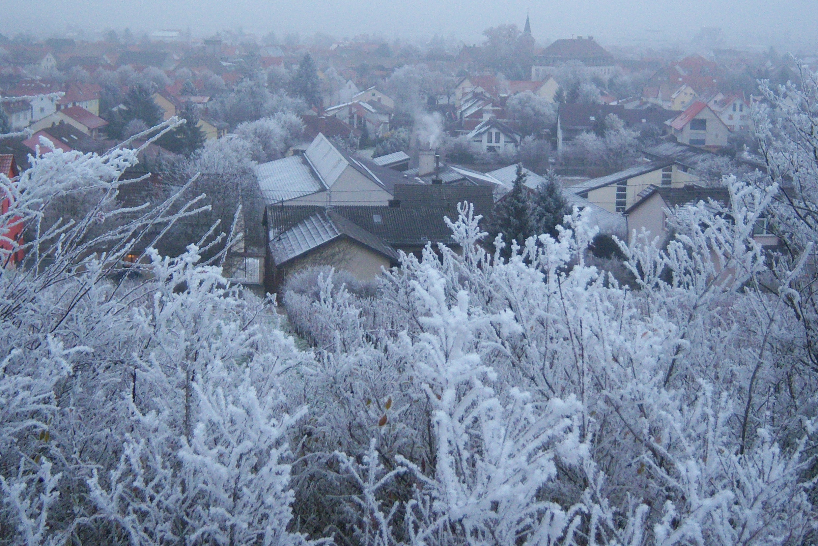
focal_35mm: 55
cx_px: 381
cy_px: 130
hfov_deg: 36.2
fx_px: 1250
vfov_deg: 24.3
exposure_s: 1/20
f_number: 2.8
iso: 160
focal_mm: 7.5
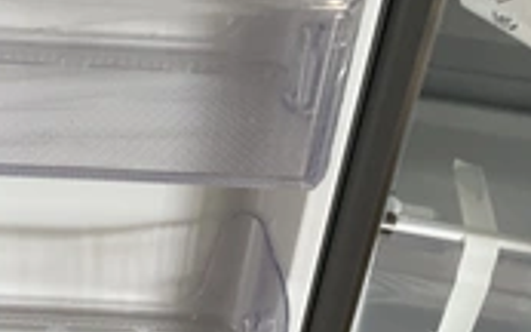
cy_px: 227
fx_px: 1027
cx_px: 104
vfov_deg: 18.3
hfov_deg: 28.4
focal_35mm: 71
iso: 80
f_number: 1.8
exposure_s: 1/60
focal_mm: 3
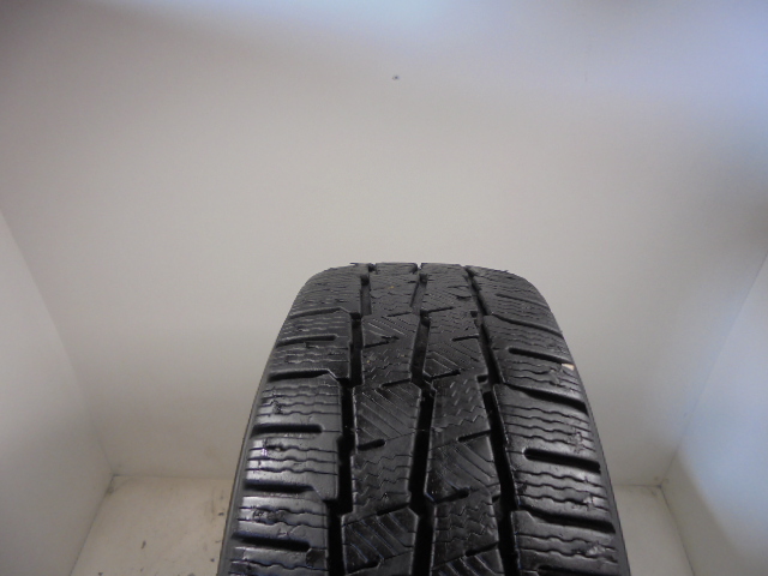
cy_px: 288
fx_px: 577
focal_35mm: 26
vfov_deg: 53.1
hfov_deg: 67.3
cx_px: 384
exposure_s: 1/40
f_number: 3.5
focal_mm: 4.6
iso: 100
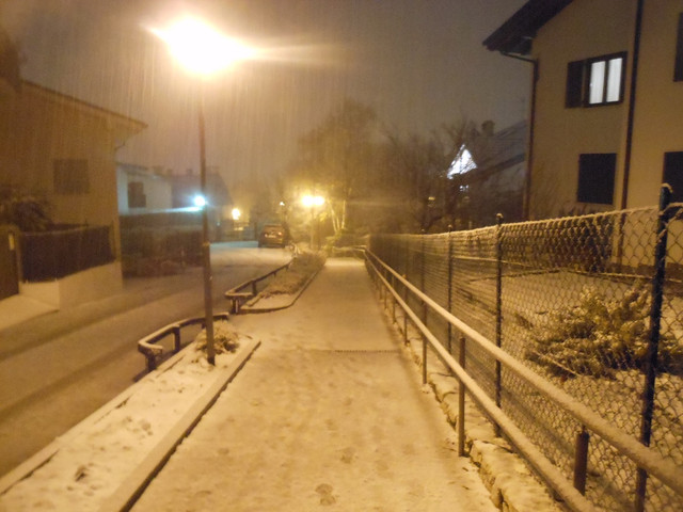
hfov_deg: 63.4
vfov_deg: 49.7
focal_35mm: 28
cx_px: 342
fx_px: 552
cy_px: 256
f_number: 3.7
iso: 800
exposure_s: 1/1.3
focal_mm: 5
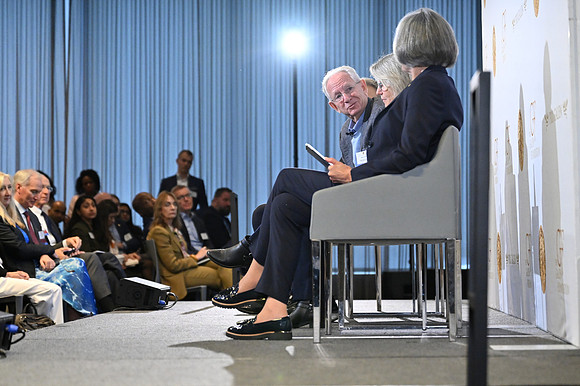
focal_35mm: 105
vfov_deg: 13.0
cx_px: 290
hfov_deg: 19.5
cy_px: 193
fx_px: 1691
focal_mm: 70
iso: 3200
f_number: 2.8
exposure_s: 1/160
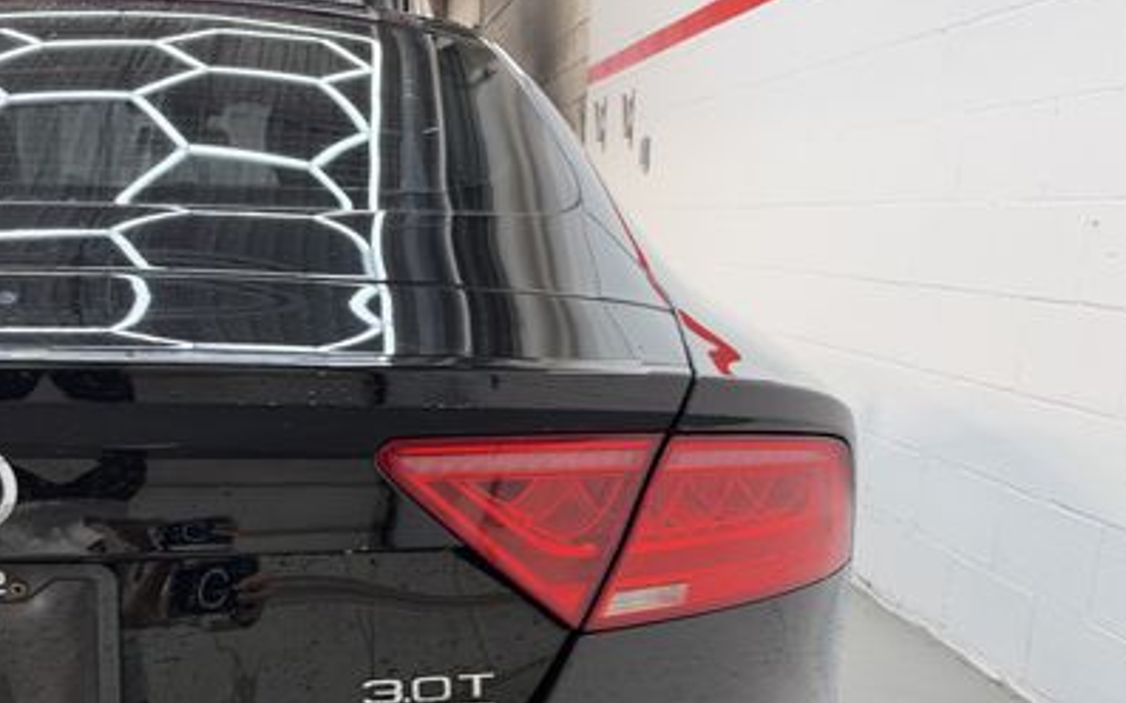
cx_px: 442
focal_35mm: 41
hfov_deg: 47.9
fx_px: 1258
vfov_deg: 29.6
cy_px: 663
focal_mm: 6.93
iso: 250
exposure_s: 1/120
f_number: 1.8
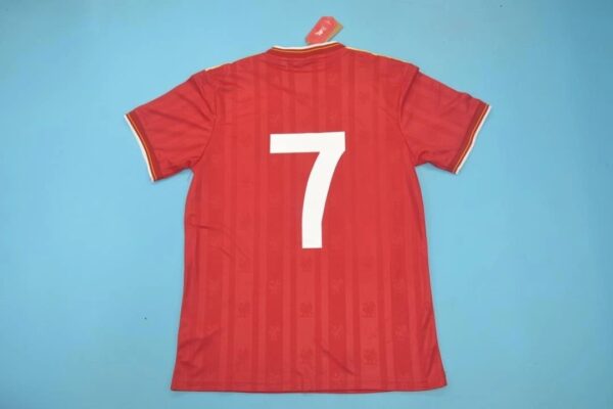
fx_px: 511
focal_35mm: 30
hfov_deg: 61.9
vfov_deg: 43.6
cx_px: 306
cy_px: 204
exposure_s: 1/60
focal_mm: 20
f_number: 5.6
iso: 200
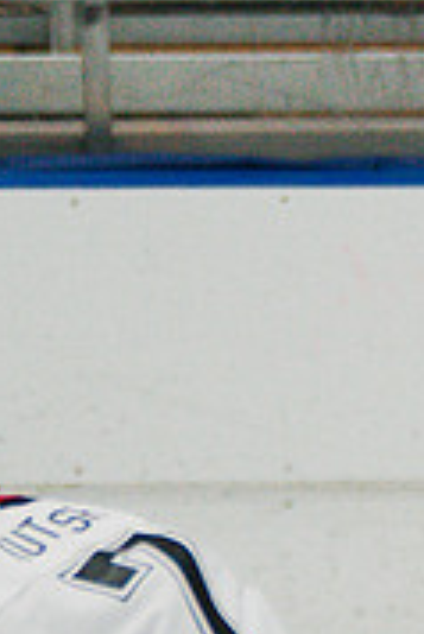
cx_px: 725
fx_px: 17296
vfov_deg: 2.1
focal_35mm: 981
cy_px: 561
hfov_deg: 1.4
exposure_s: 1/1600
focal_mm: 186
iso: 3200
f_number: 3.2
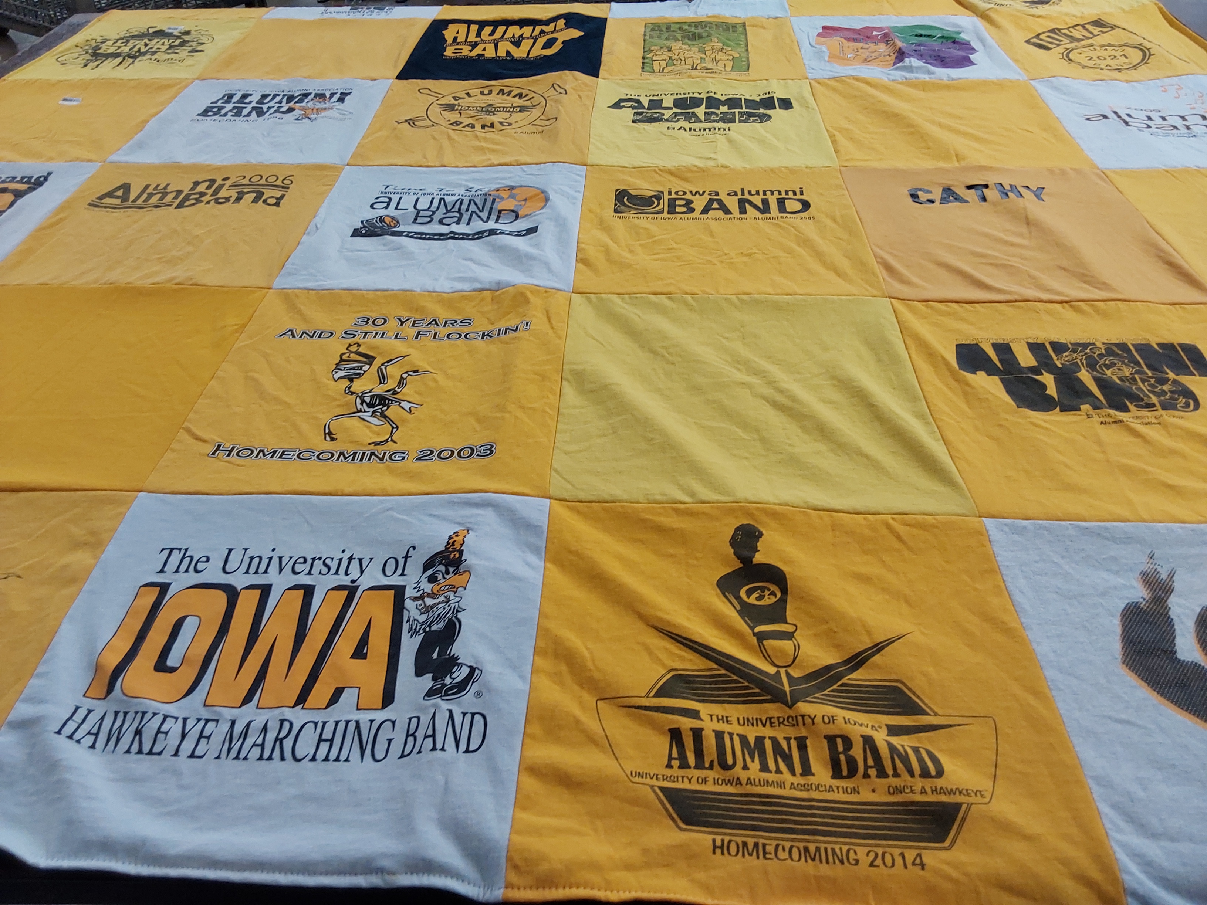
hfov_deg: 63.4
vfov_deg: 49.7
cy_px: 452
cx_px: 604
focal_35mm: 28
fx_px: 976
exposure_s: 1/60
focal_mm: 2.91
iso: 64
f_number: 1.9
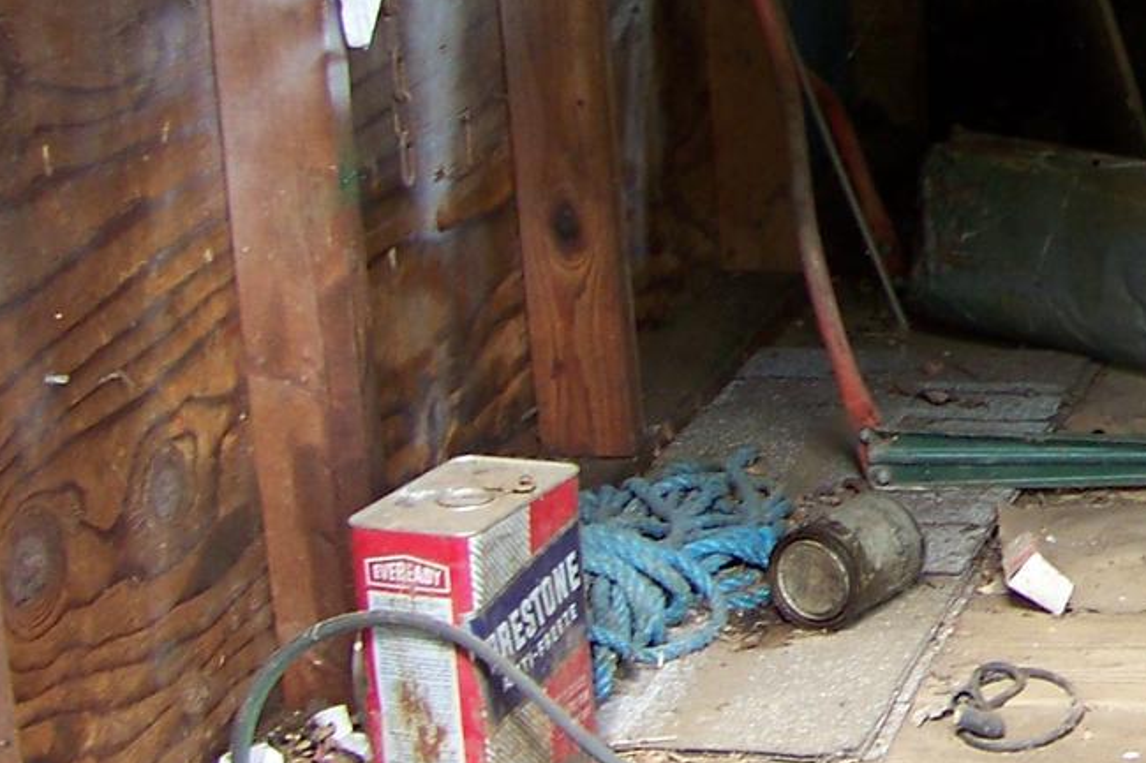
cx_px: 1396
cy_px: 134
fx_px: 3755
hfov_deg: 16.6
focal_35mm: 118
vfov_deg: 11.6
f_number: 2.8
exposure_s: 1/30
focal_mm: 5.85
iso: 64
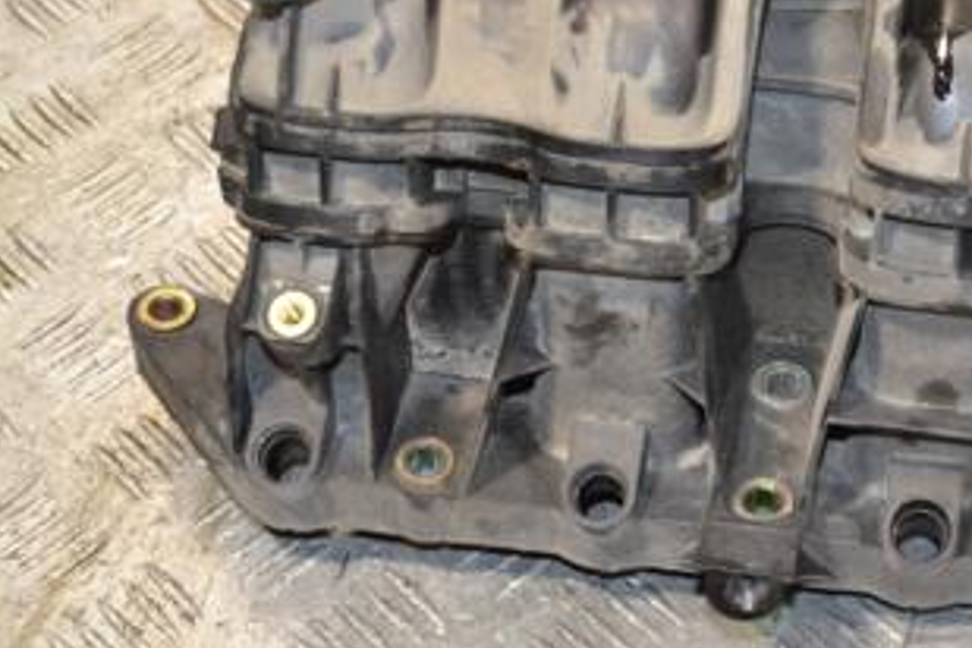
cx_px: 840
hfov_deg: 10.0
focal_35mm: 204
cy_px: 148
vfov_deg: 6.7
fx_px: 5508
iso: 800
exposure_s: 1/200
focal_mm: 70
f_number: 5.6
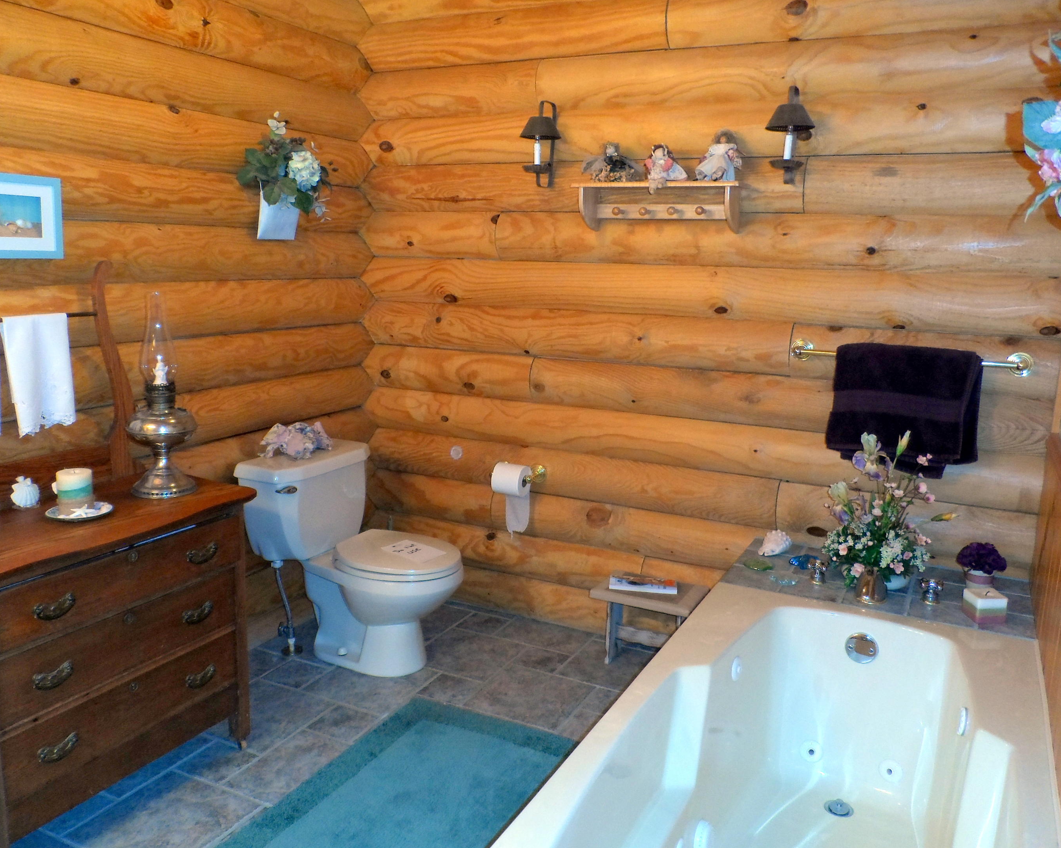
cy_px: 415
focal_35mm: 26
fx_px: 816
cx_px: 541
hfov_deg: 66.0
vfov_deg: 54.9
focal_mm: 4
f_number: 3.2
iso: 100
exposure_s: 1/30
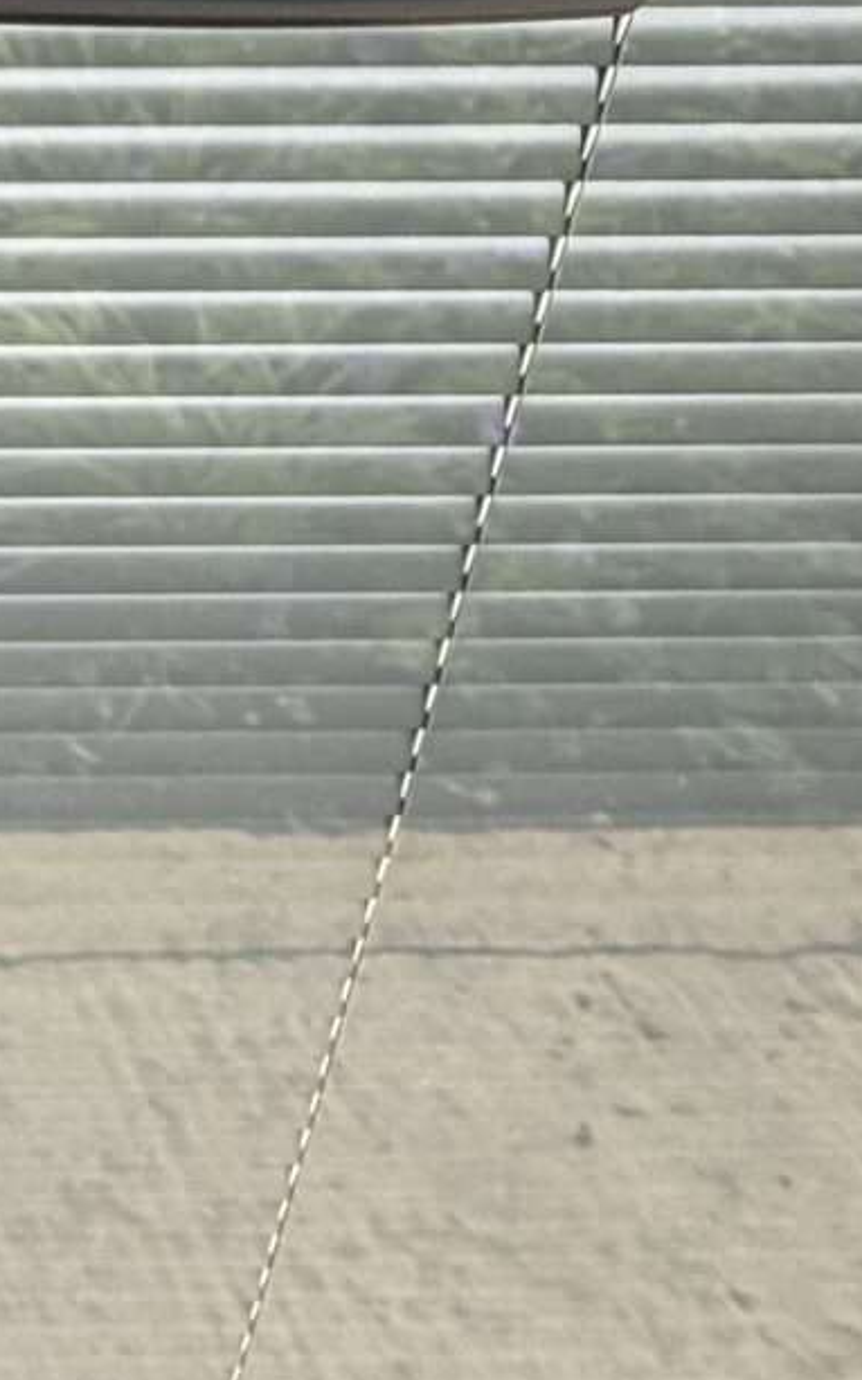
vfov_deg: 31.5
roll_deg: +0.7
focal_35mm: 62
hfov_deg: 16.5
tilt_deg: -27.3
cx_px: -806
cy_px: 149
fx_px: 2331
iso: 80
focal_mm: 2.22
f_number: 2.2
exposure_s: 1/121
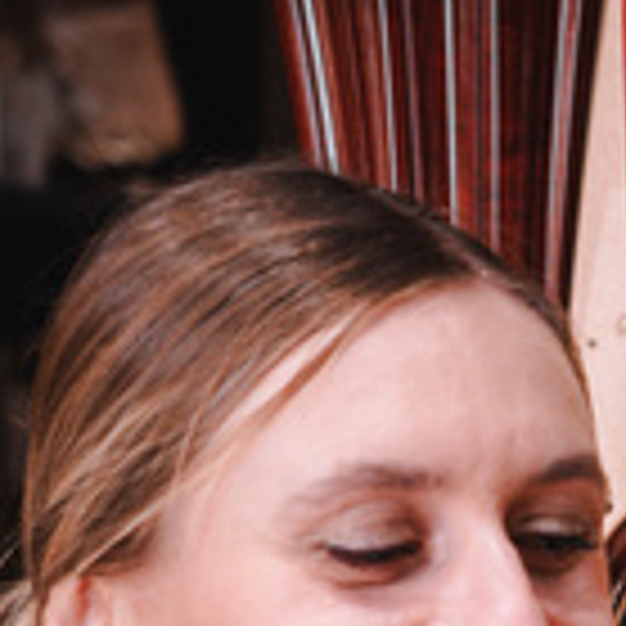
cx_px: 1423
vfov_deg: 6.1
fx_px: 5852
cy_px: 716
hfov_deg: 5.9
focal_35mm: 286
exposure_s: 1/60
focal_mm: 65
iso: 1000
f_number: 4
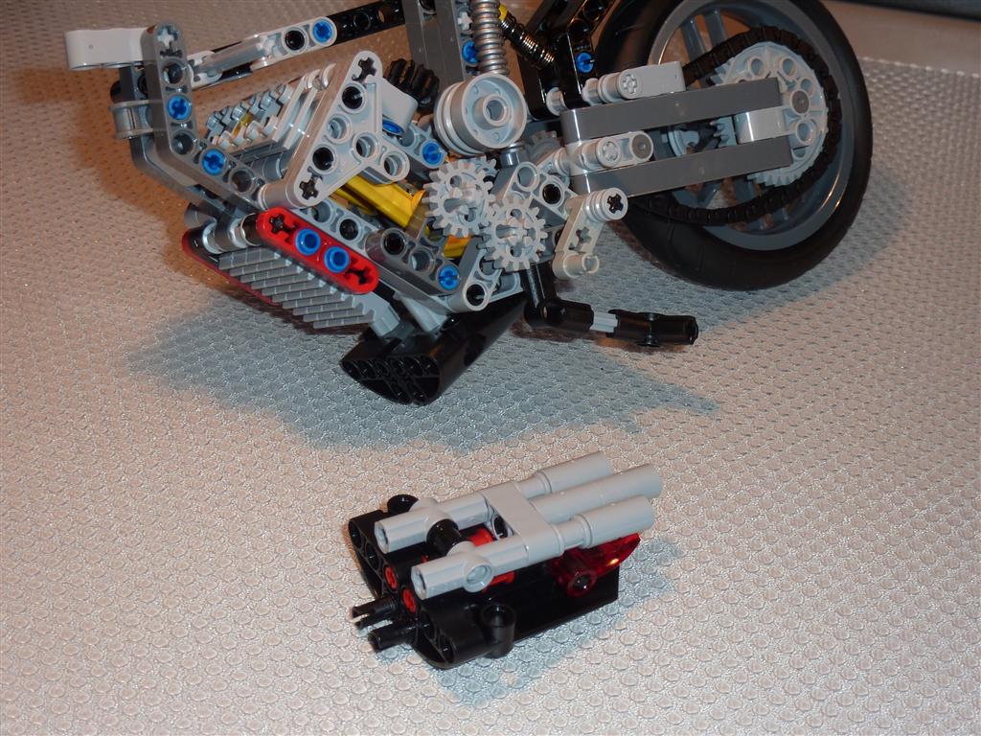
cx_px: 490
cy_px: 368
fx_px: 1672
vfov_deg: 24.8
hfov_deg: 32.7
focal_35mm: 59
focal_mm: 9.7
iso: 100
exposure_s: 1/30
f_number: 3.9
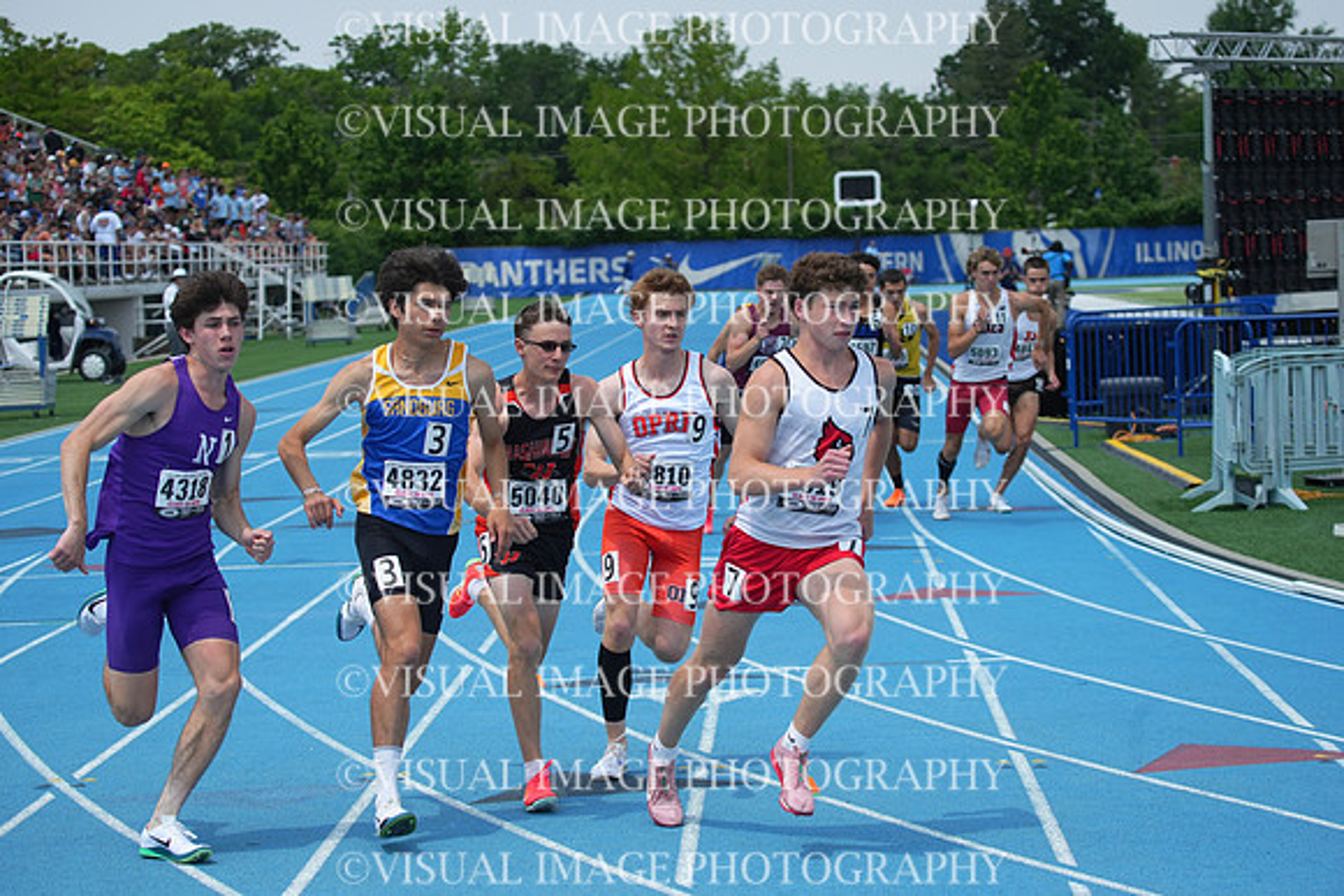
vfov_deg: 13.7
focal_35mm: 100
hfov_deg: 20.4
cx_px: 672
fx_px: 3734
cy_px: 448
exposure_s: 1/2000
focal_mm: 100
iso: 400
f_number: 5.6
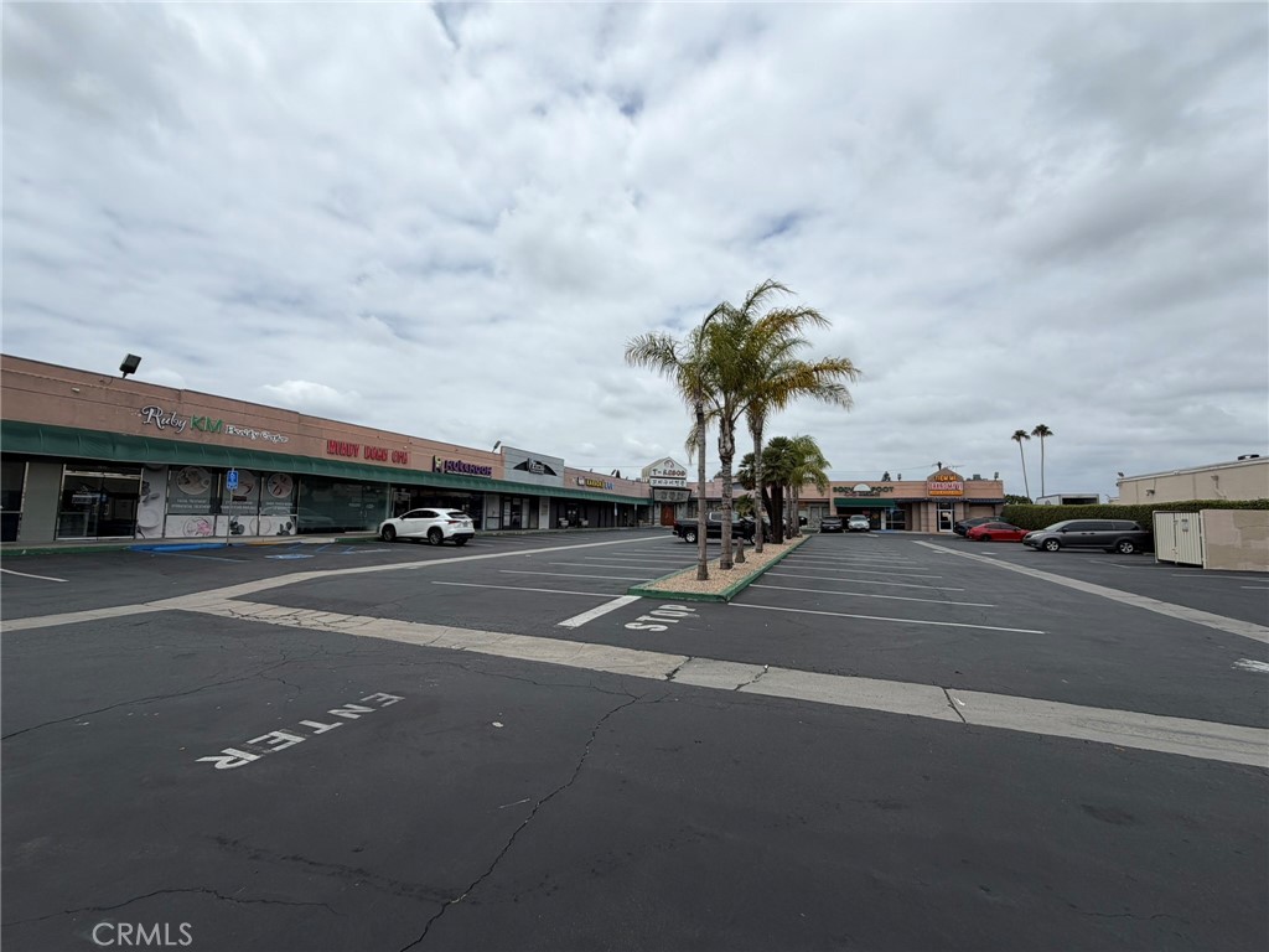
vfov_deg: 85.7
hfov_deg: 102.1
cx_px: 634
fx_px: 513
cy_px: 476
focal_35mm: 14
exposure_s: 1/1901
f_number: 2.2
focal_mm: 2.22
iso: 20
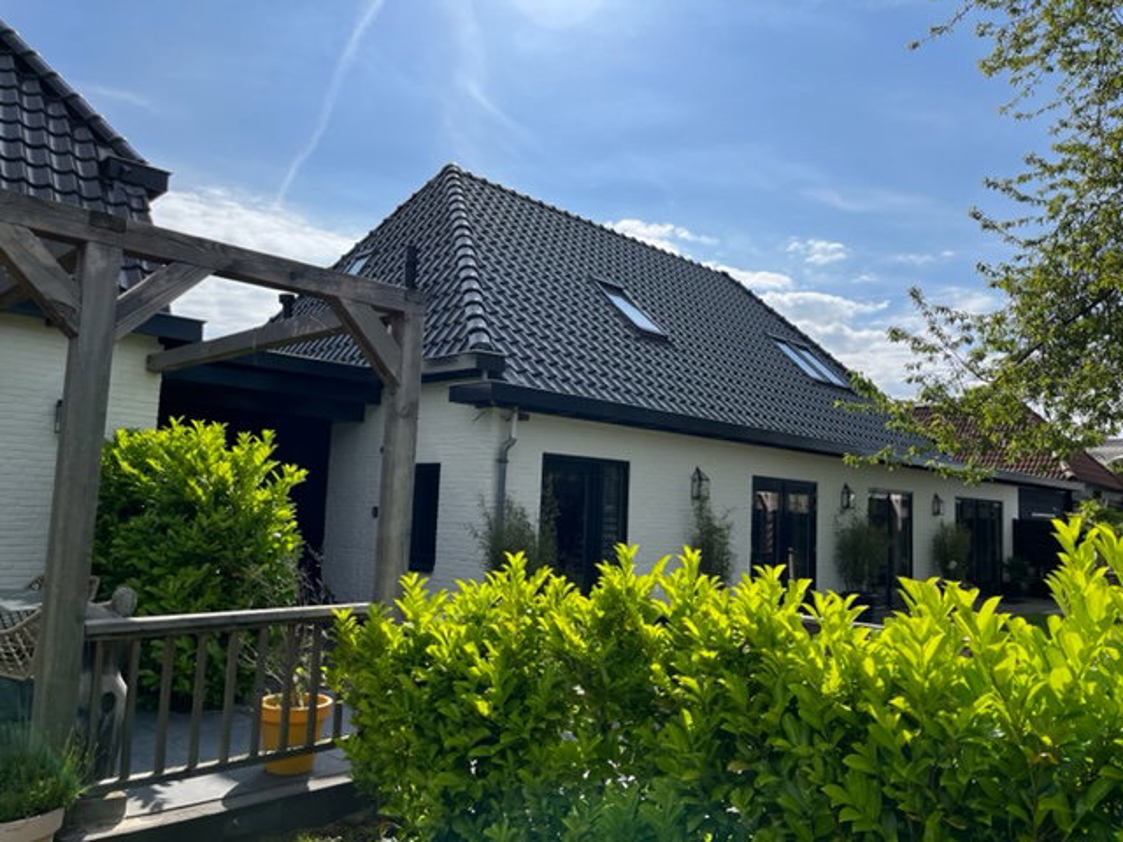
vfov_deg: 53.1
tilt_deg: +5.6
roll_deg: -1.7
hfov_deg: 67.3
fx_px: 843
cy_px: 421
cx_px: 562
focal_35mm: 26
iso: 50
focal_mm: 5.1
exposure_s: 1/7353
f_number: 1.6
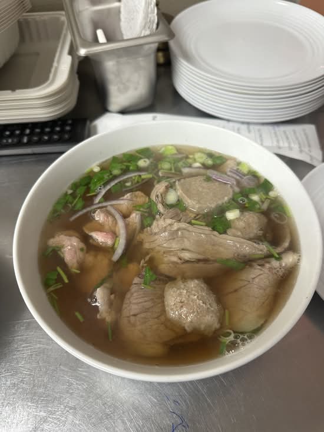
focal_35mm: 24
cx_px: 162
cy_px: 216
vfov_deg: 71.6
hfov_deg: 56.8
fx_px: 299
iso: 160
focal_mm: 6.86
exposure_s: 1/62
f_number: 1.78
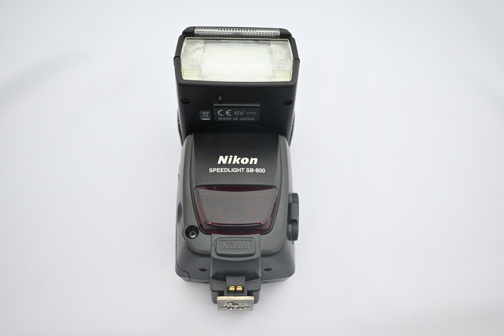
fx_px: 455
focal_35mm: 32
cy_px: 168
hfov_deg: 58.0
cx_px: 252
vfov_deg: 40.5
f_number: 4.8
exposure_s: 1/50
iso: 640
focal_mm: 32.5
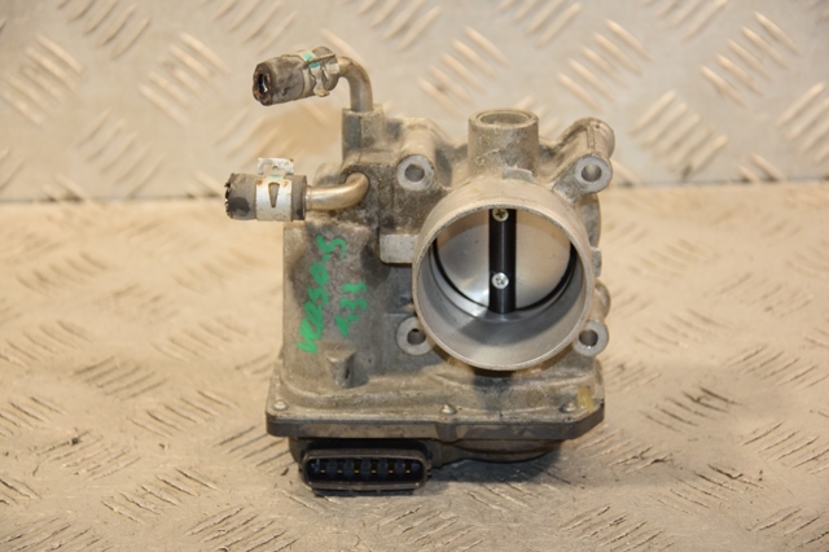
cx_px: 414
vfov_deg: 12.2
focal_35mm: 112
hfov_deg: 18.2
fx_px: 2589
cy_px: 276
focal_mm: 75
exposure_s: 1/200
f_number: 5.3
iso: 800
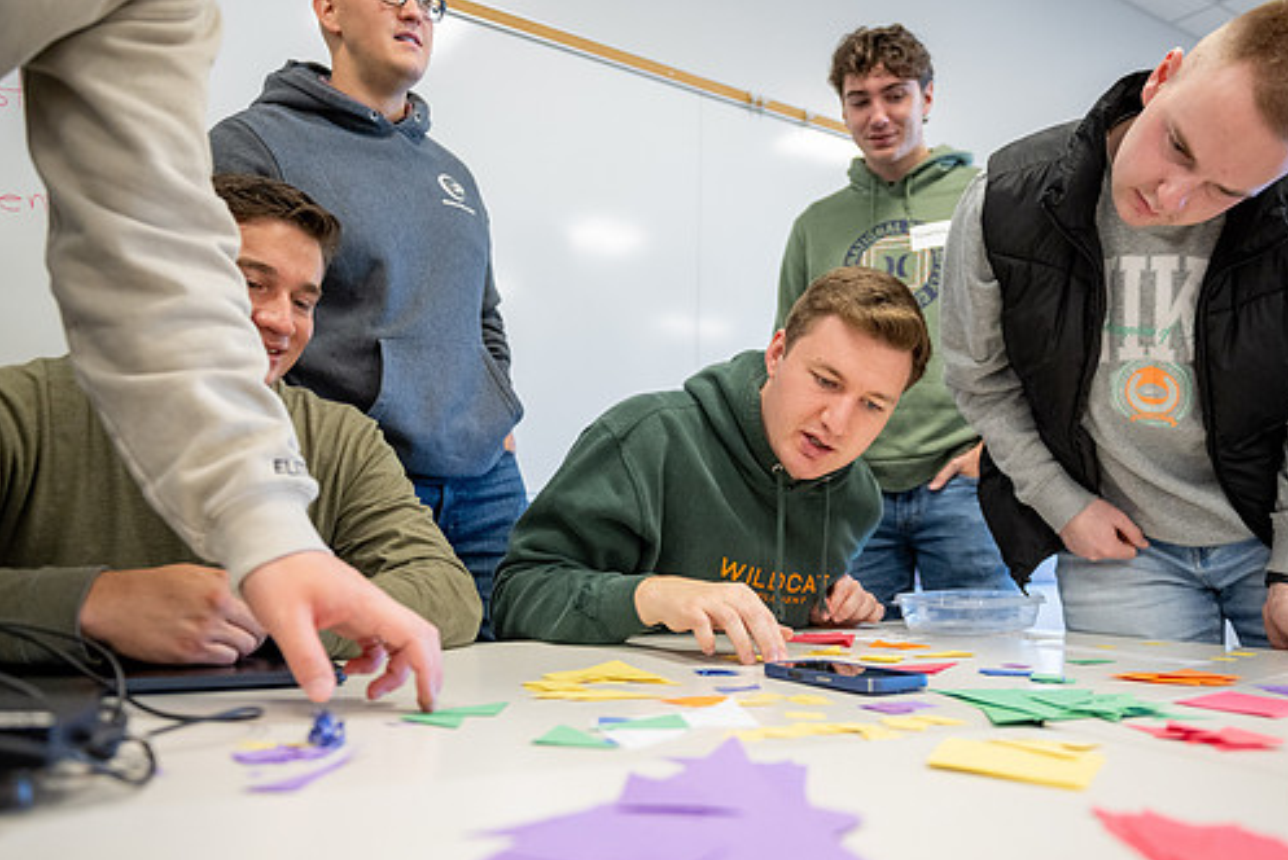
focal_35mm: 28
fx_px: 1002
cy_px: 436
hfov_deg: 65.4
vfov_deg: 46.5
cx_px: 687
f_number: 2.8
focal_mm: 24
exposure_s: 1/250
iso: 1600
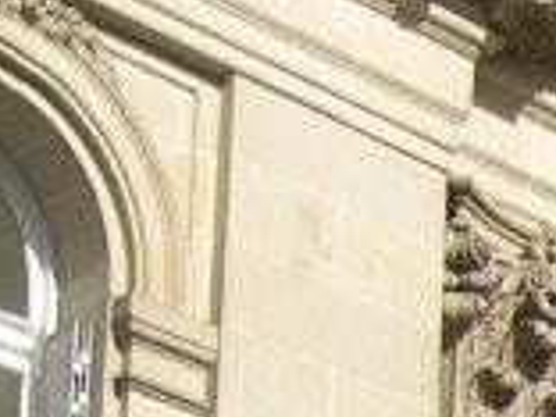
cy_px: 1304
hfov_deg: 7.5
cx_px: 1301
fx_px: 3999
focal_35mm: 249
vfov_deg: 5.6
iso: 100
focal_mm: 8
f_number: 7.6
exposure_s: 1/204
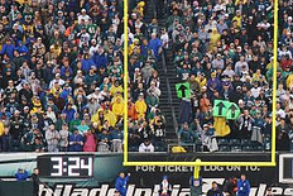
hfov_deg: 4.4
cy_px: 141
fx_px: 3821
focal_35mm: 469
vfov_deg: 2.9
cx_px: 218
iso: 400
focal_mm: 125
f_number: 5.6
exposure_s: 1/80
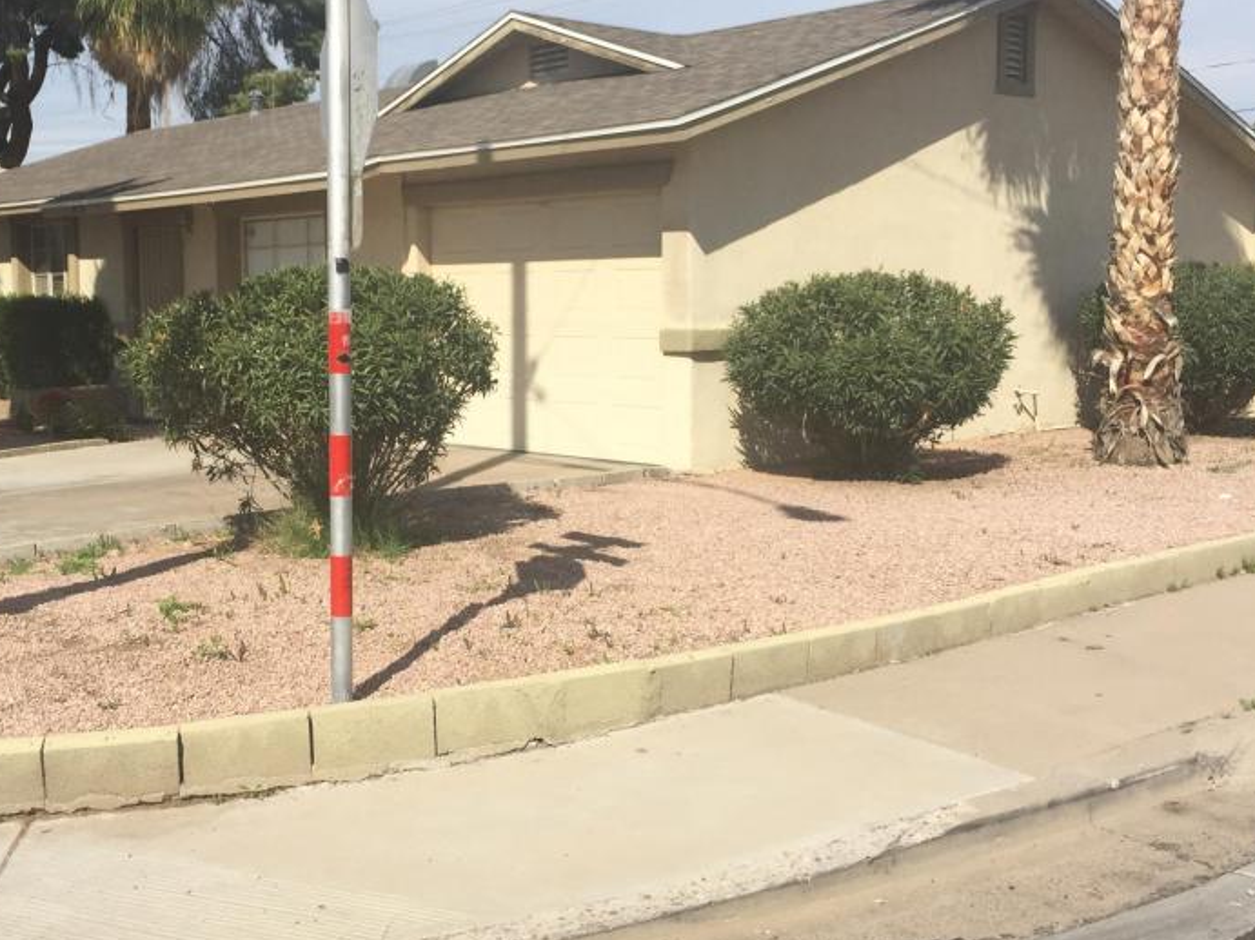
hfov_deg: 43.7
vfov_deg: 33.6
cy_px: 428
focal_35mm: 43
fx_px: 1559
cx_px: 525
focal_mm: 4.15
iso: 32
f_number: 2.2
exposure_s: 1/2825
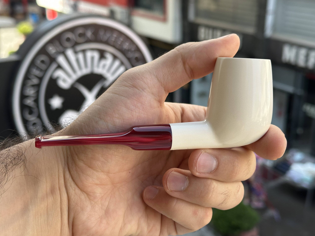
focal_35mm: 49
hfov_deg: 38.9
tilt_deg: -20.0
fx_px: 446
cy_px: 119
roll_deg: +0.1
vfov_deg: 29.7
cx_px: 160
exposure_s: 1/389
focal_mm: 6.86
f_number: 1.78
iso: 64
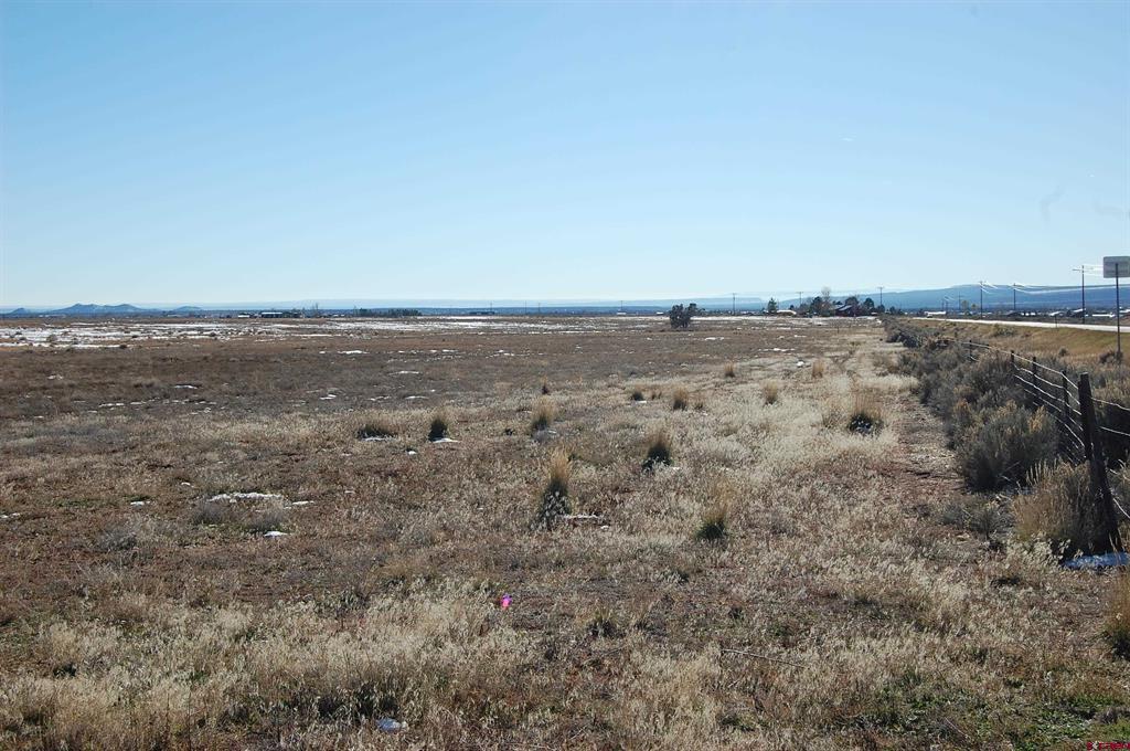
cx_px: 565
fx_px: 1505
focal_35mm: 48
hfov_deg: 41.2
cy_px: 376
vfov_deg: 28.0
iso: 200
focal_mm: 32
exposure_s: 1/320
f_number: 10
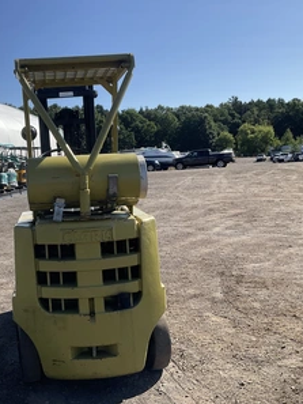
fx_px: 455
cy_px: 203
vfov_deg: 47.8
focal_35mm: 39
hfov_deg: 35.8
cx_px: 68
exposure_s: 1/2058
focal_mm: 3
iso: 25
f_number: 1.8
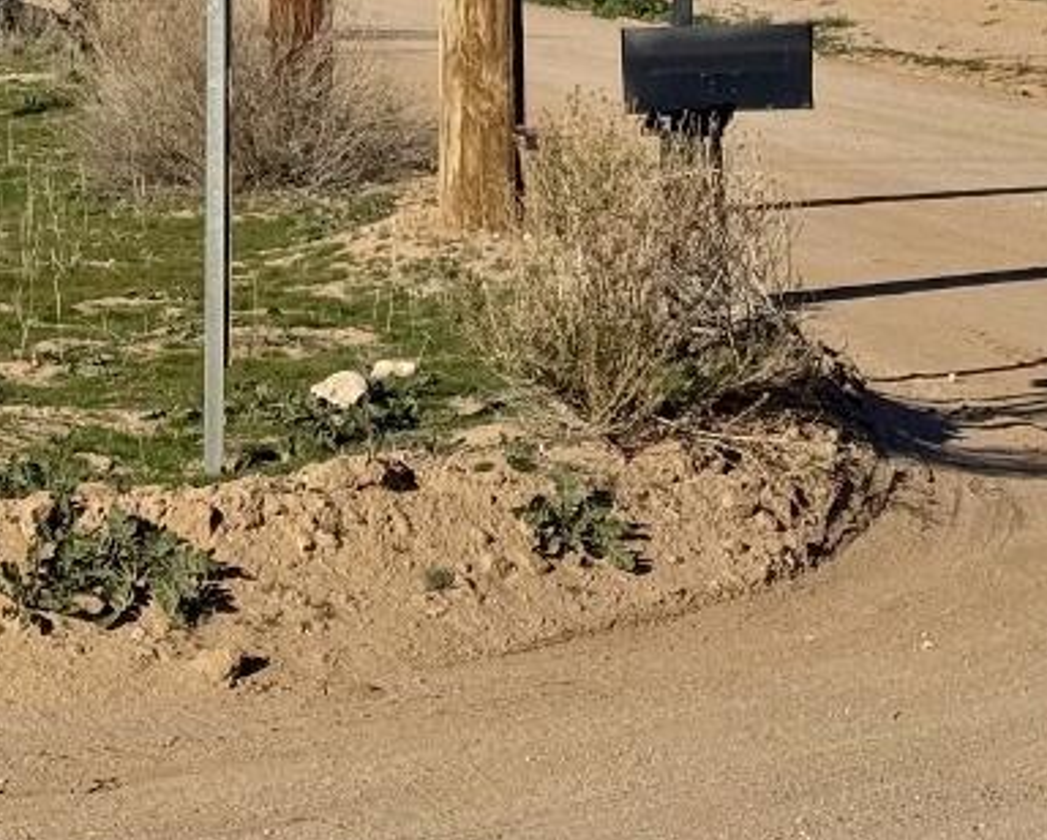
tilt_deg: +0.0
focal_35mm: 156
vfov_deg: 9.8
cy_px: -134
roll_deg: -0.6
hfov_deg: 12.2
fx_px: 4839
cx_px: 25
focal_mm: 6.76
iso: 64
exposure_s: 1/9009
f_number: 1.78
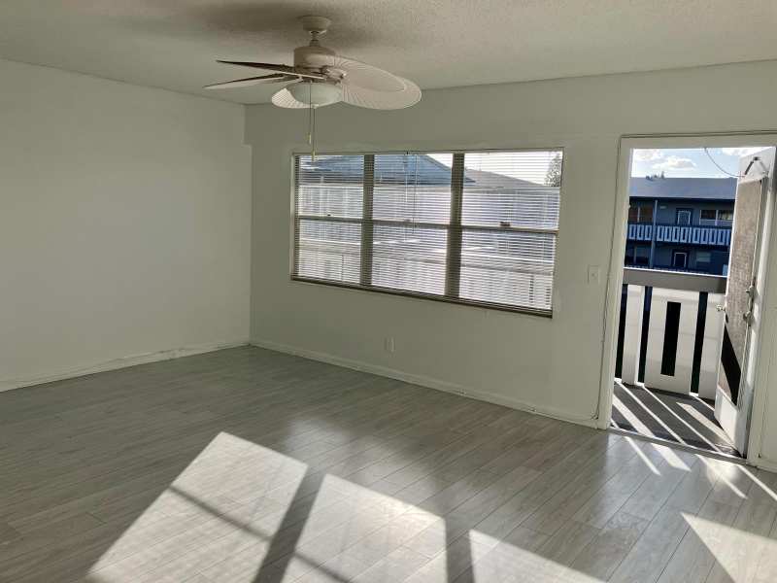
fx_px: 628
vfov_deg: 49.7
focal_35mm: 28
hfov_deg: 63.4
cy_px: 292
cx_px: 388
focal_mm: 3.99
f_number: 1.8
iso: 32
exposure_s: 1/972
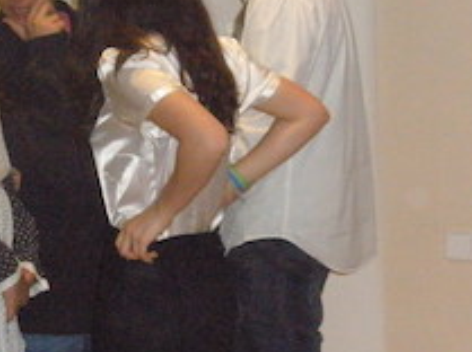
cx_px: 90
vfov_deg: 9.1
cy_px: 165
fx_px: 2219
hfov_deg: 12.1
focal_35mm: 163
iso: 640
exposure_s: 1/80
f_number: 5.1
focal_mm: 15
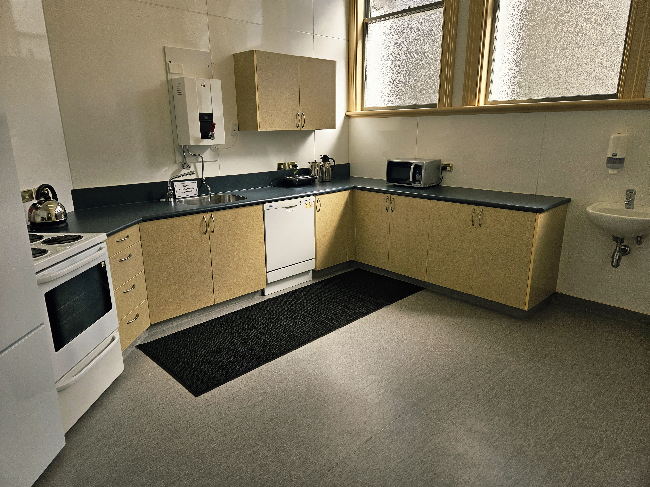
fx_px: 432
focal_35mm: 23
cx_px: 325
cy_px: 244
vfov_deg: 58.9
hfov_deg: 73.9
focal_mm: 5.4
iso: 25
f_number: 1.8
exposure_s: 1/526
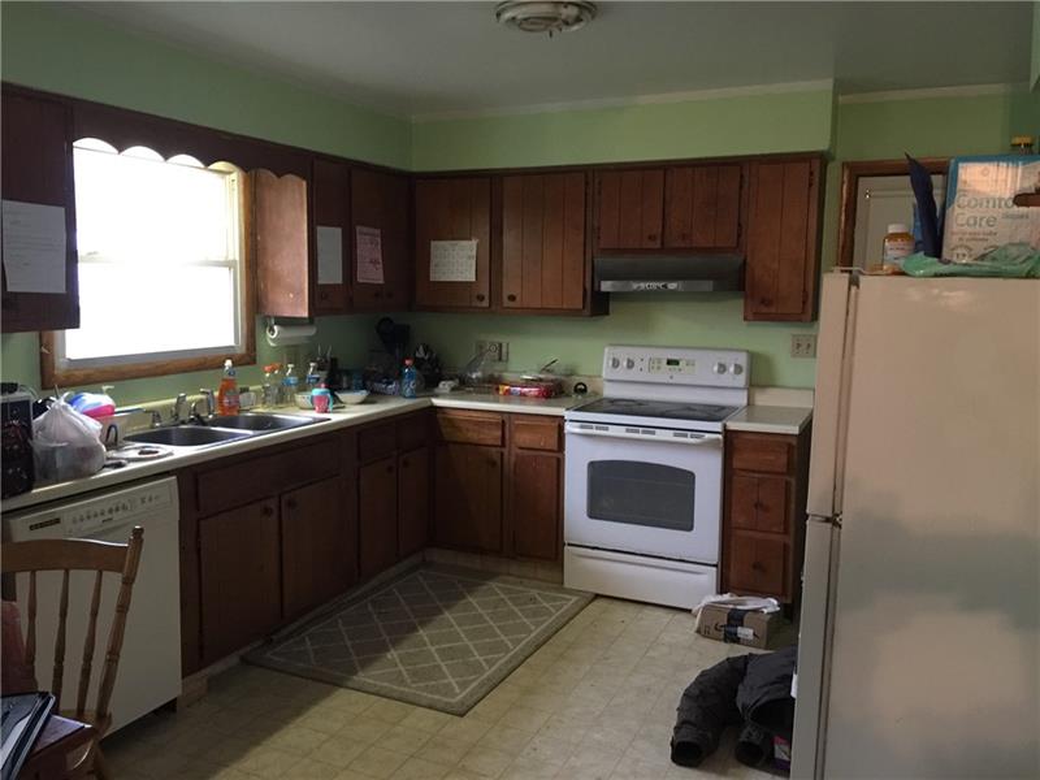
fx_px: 871
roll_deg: -1.8
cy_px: 390
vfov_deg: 48.2
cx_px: 520
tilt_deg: -7.0
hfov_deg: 61.7
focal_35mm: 29
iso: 125
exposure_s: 1/15
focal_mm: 4.15
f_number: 2.2
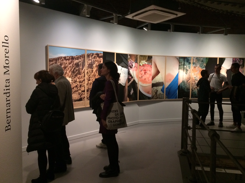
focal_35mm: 30
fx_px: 212
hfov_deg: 60.0
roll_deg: +0.3
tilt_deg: -4.4
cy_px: 89
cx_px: 122
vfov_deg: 46.8
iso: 250
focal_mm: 4.15
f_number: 2.2
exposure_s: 1/17
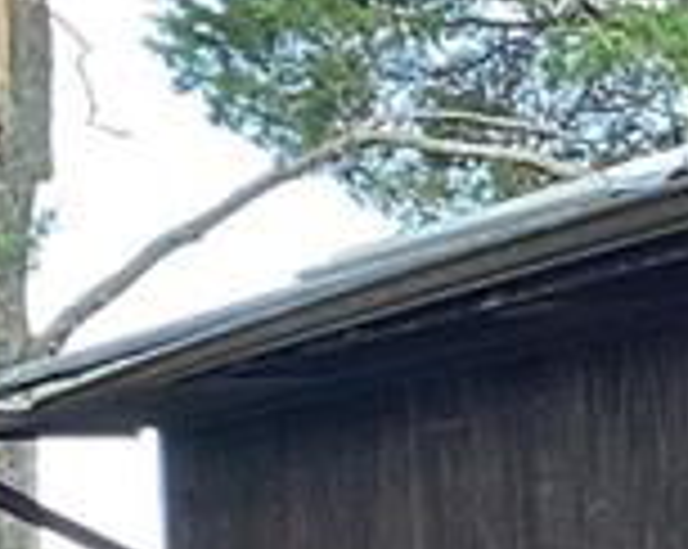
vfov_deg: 7.4
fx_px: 4128
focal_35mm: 203
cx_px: 1524
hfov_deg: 8.8
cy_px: 954
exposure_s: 1/120
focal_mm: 3.3
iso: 64
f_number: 2.4
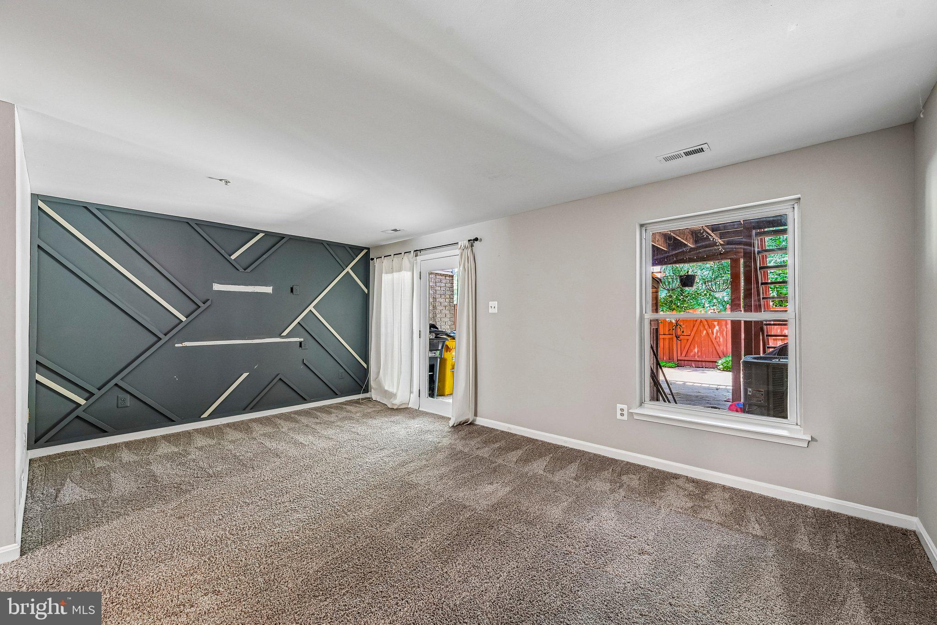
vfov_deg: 81.2
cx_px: 468
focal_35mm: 14
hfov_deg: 104.3
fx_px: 364
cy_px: 312
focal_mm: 14
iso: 400
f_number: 8
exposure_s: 1/2.5
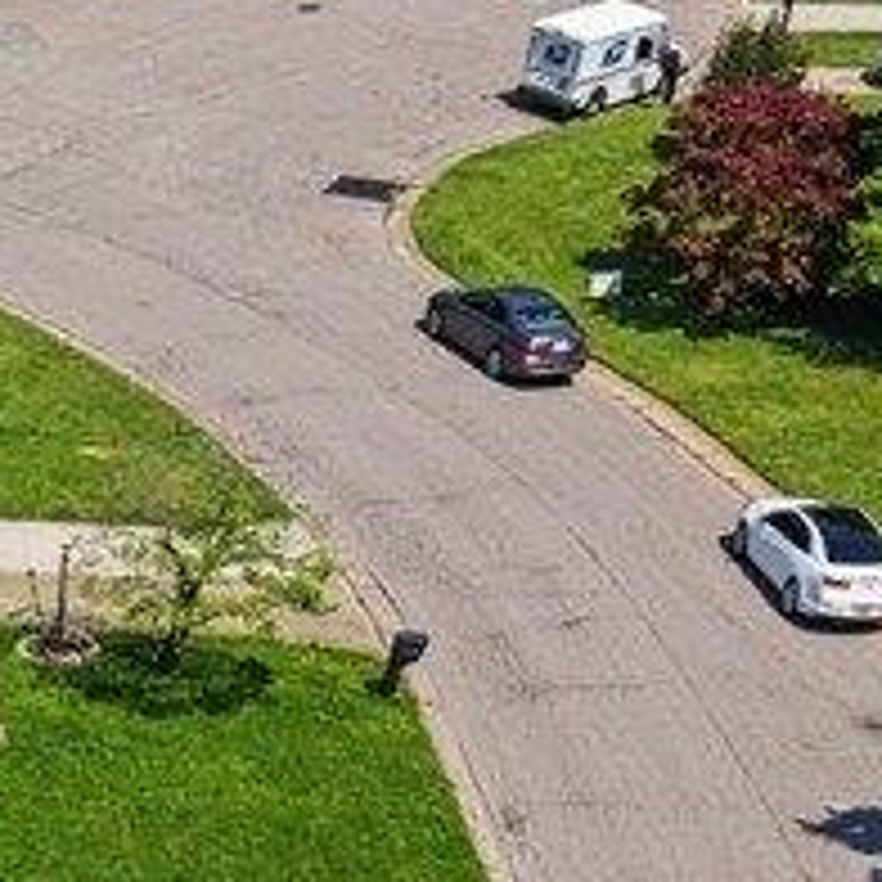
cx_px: -522
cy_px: 1674
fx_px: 3200
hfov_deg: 14.4
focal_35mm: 111
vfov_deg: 13.7
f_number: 1.8
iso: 200
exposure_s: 1/5000
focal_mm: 8.67
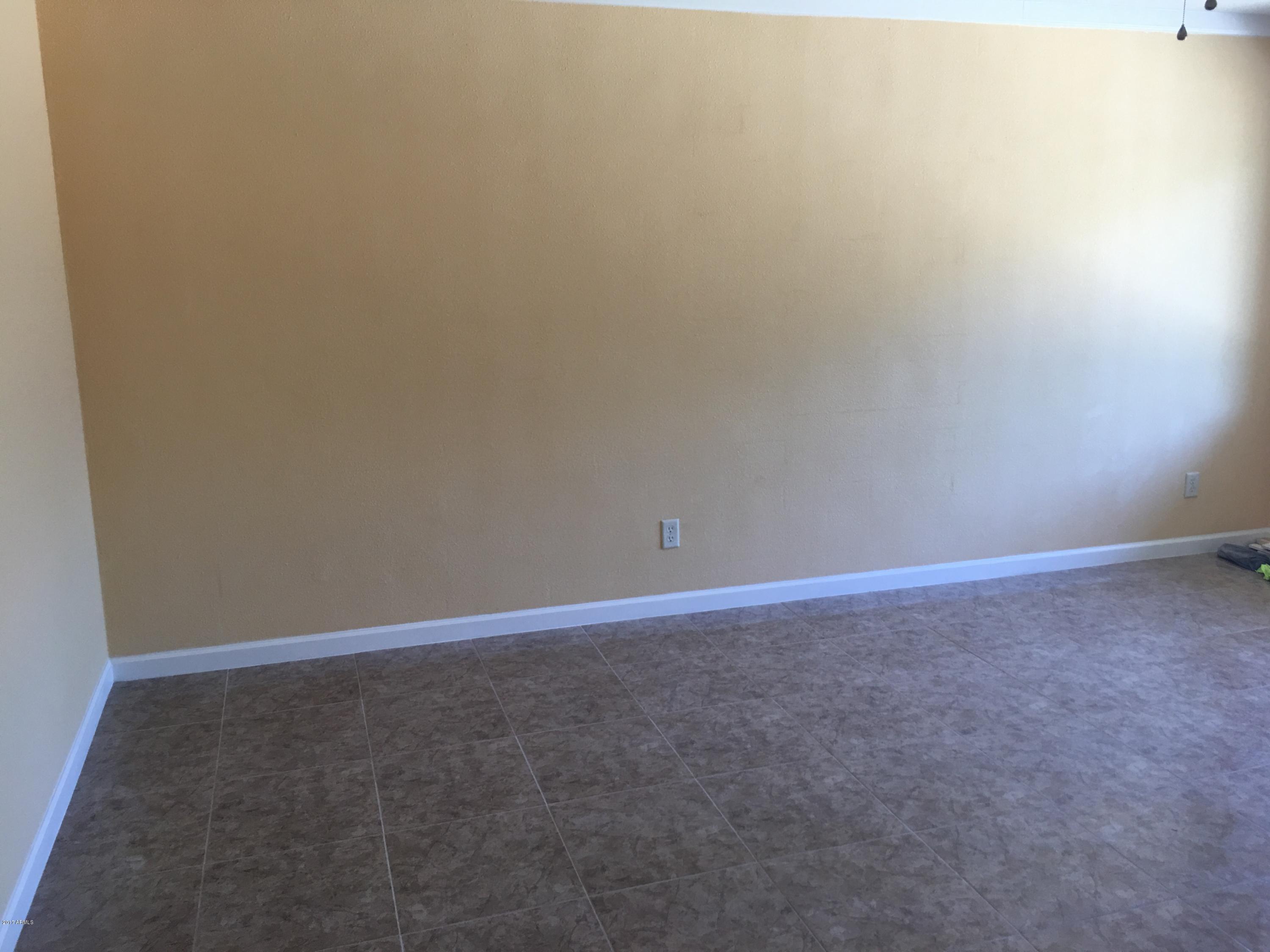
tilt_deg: -11.1
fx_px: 1064
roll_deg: +0.8
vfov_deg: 48.2
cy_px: 476
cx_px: 635
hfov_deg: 61.7
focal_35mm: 29
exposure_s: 1/40
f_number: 2.2
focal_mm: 4.15
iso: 25
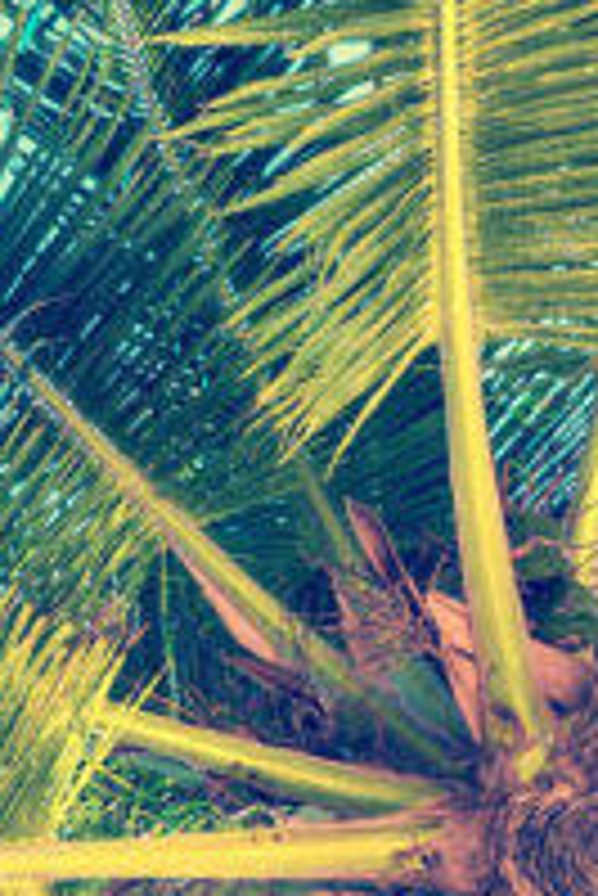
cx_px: -967
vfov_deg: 14.2
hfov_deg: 8.5
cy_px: 272
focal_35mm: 144
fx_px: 3581
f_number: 10
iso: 100
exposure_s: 1/50
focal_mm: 28
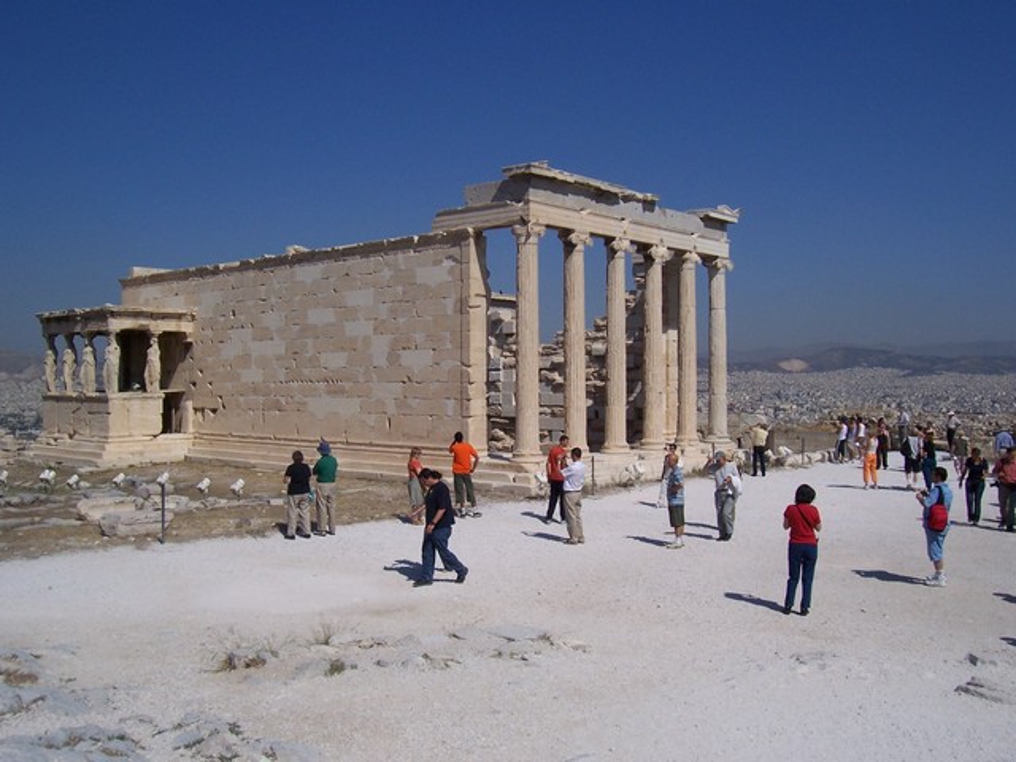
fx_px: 998
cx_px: 508
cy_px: 381
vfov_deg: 41.8
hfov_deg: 54.0
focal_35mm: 34
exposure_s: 1/1500
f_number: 5.6
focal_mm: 5.6
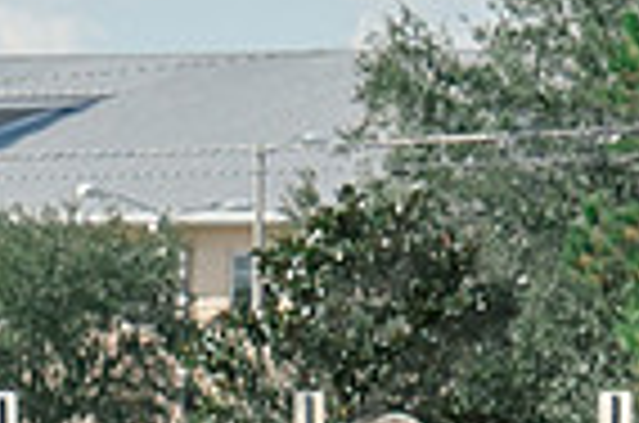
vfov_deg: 1.5
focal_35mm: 909
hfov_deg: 2.3
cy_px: 916
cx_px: 1671
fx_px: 16099
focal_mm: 70
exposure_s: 1/1000
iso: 250
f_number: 5.6
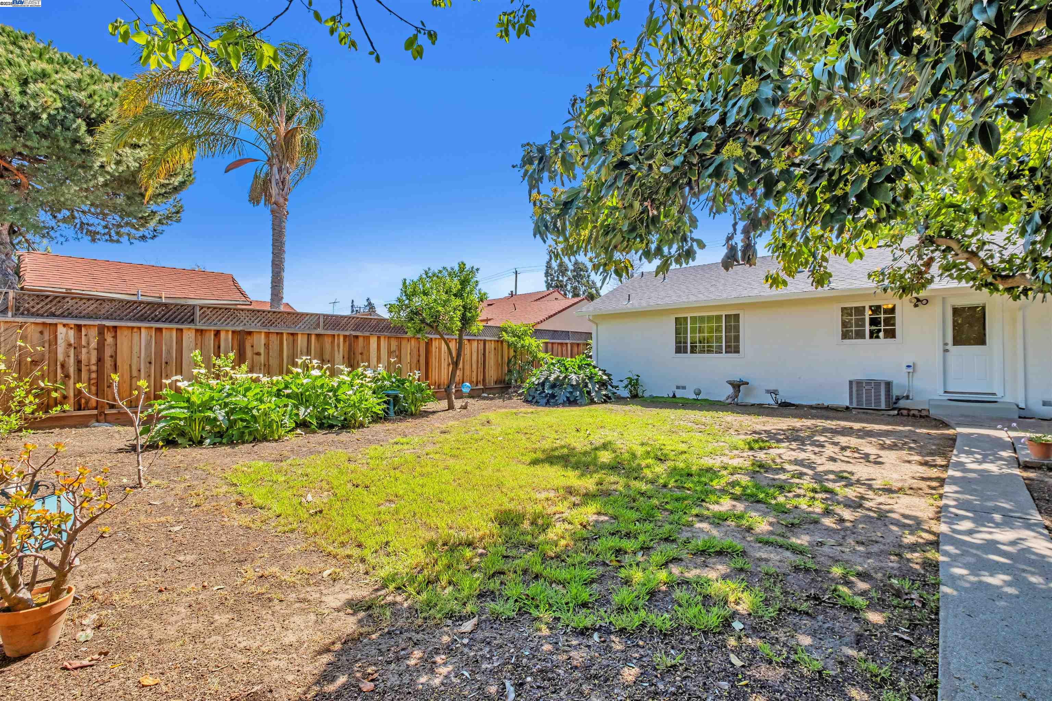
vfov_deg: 77.3
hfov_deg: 100.4
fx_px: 438
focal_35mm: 15
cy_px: 350
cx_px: 526
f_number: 8
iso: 160
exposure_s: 1/150
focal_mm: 10
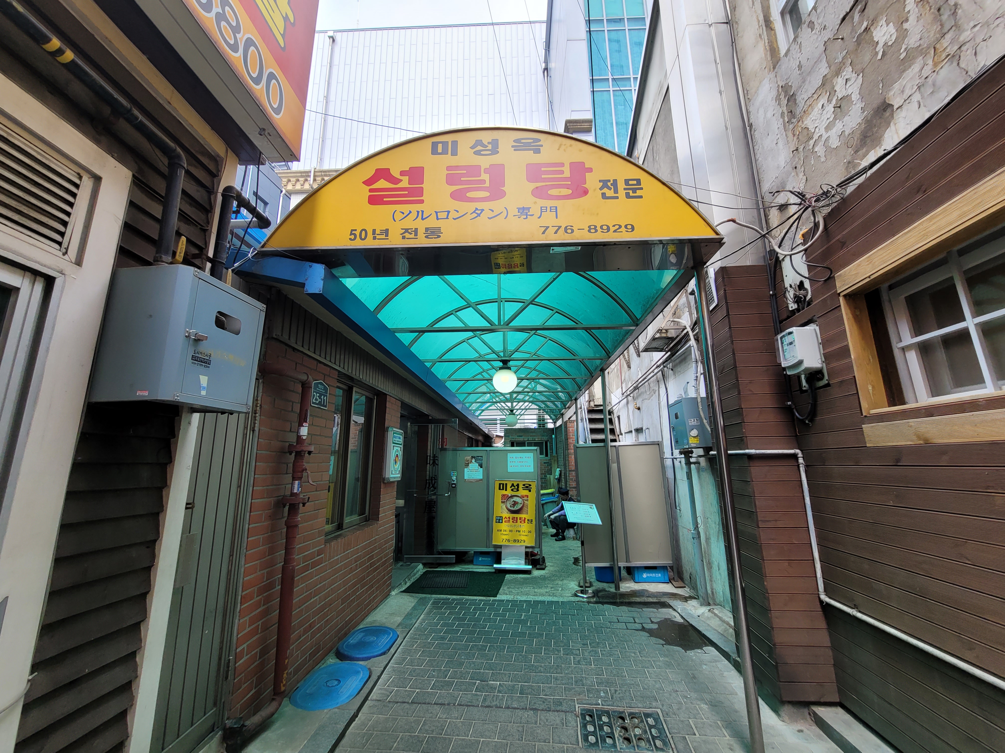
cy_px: 376
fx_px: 377
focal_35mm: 13
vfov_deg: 89.9
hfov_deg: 106.2
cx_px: 502
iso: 50
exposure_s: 1/187
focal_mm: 2.2
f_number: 2.2
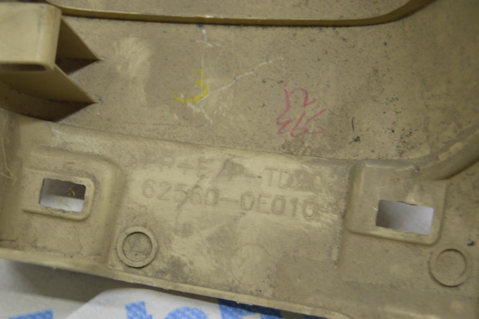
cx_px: 240
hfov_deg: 24.6
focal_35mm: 82
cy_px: 160
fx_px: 1097
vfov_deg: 16.5
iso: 400
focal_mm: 55
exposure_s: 1/20
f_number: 5.6
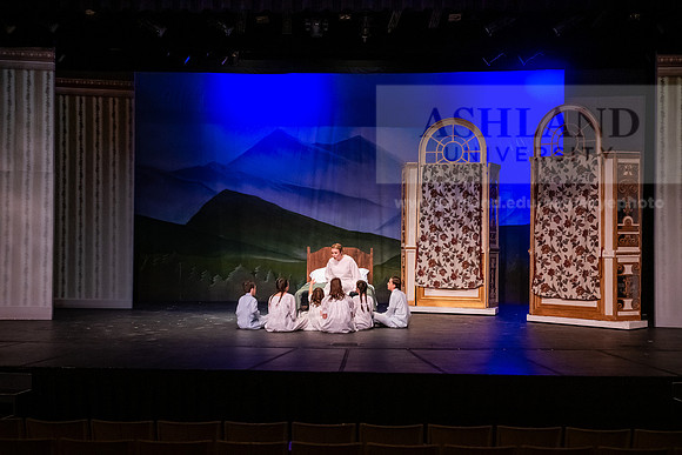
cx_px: 341
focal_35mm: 52
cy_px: 228
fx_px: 985
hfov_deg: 38.2
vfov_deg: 26.0
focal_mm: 52
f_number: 3.5
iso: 5000
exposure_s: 1/160
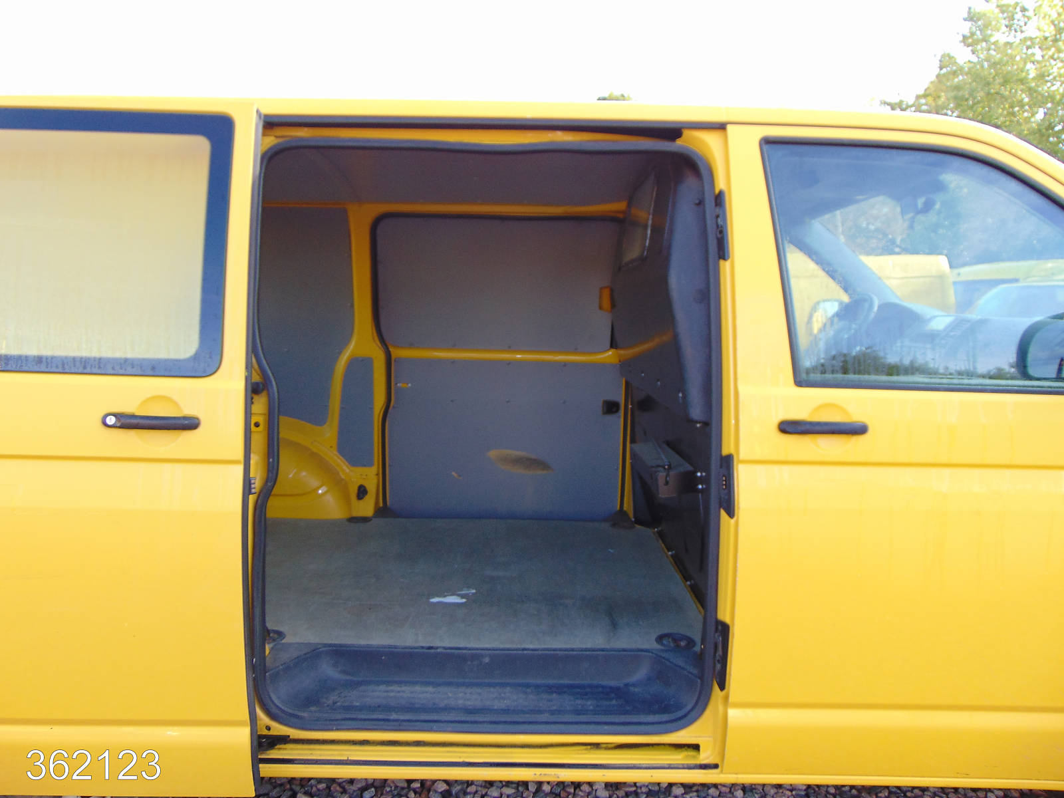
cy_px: 399
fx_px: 768
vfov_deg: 54.9
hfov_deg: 69.4
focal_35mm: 25
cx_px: 532
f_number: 3
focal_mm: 4.5
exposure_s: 1/100
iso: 80
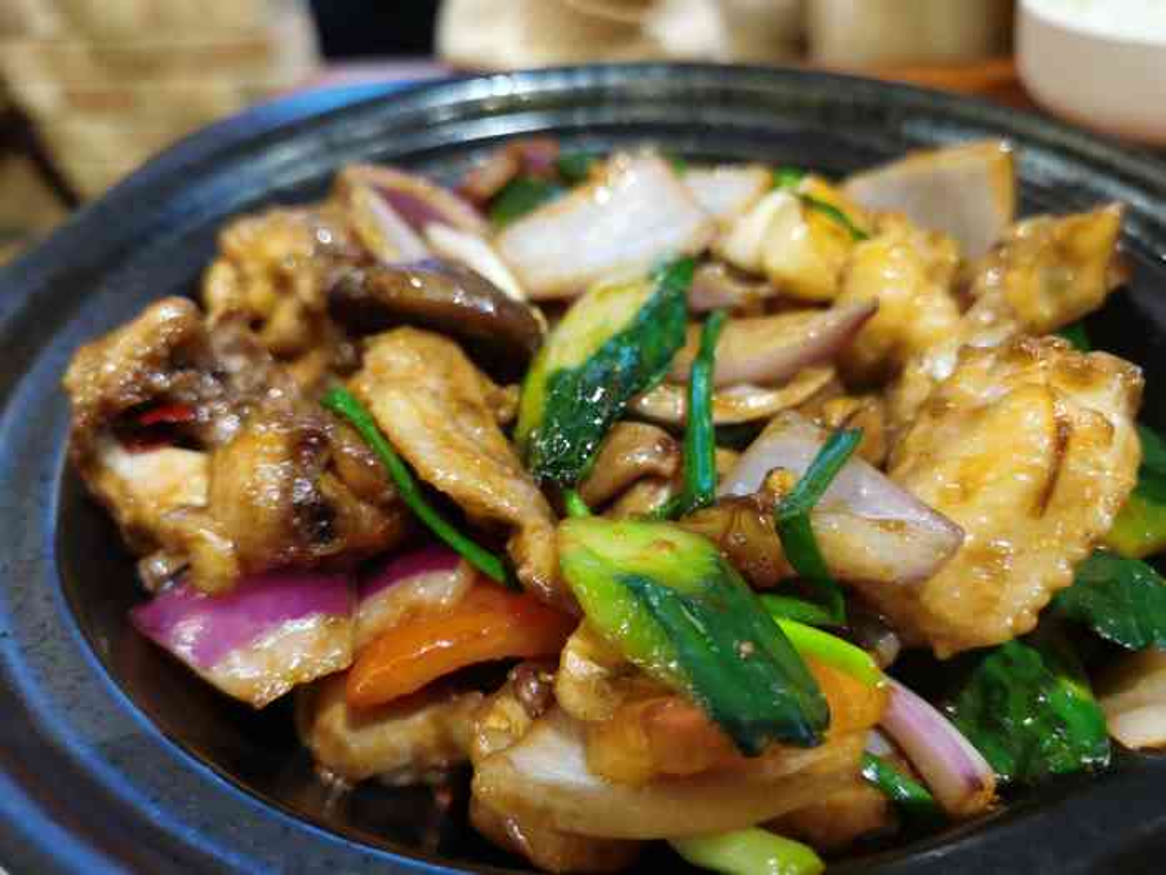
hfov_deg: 65.3
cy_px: 438
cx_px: 583
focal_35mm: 27
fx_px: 909
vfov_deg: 51.4
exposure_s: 1/33.3
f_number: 1.8
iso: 400
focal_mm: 5.58
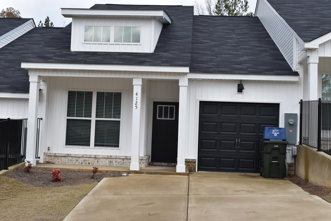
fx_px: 441
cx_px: 166
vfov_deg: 28.1
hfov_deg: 41.1
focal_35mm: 48
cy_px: 110
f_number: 9
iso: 200
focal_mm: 32
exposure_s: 1/320
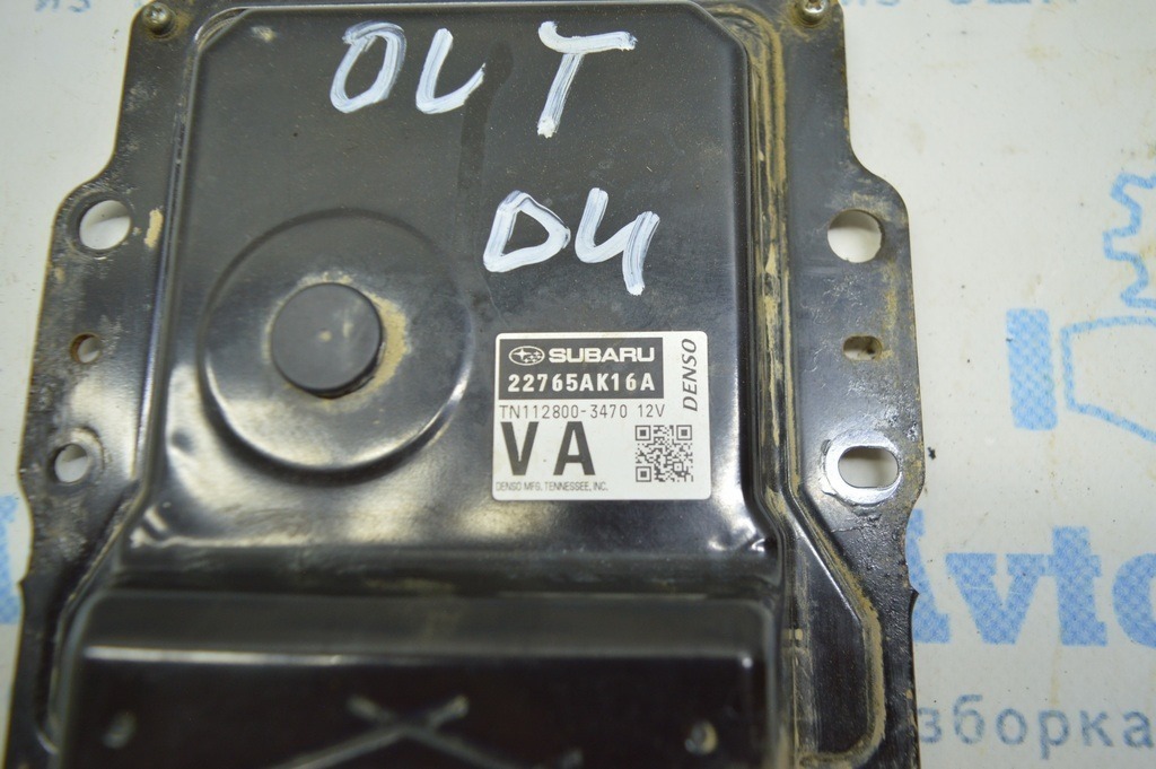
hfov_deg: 67.4
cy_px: 384
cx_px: 578
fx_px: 866
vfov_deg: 47.9
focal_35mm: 27
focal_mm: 18
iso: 400
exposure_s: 1/60
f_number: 3.5
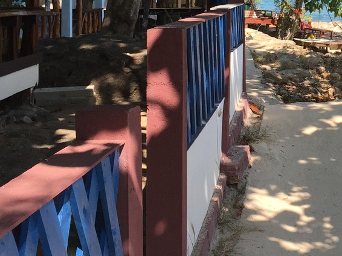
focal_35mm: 82
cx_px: 362
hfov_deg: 22.7
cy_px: 0
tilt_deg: -0.9
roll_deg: -0.5
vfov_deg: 17.6
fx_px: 810
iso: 32
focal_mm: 4.15
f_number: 2.2
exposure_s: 1/989
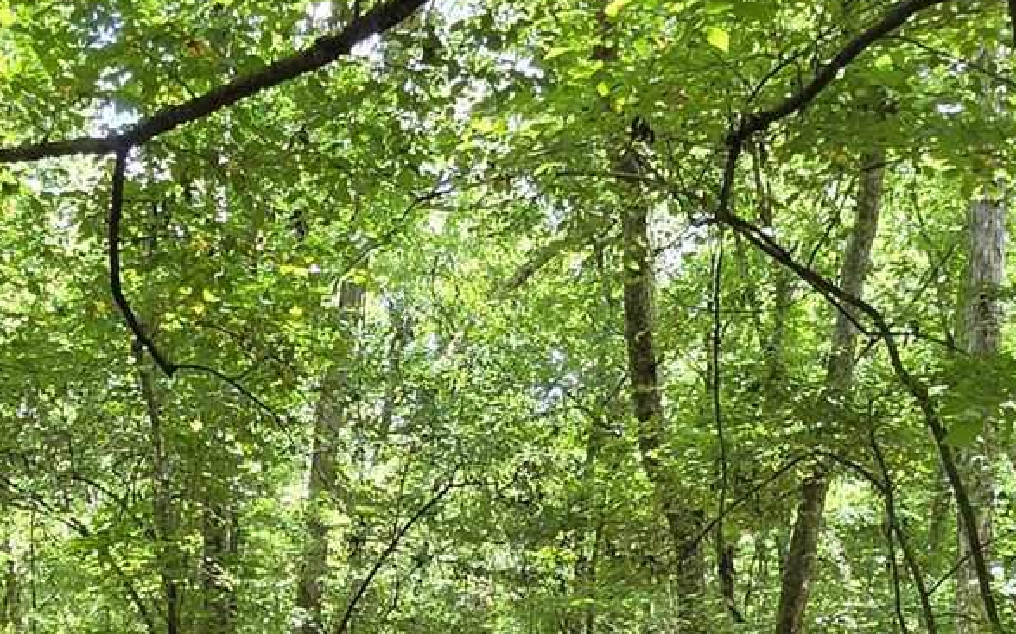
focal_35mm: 54
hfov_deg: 36.9
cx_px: 292
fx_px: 1495
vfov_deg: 21.8
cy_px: 803
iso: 64
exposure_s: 1/120
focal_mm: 2.2
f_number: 1.9
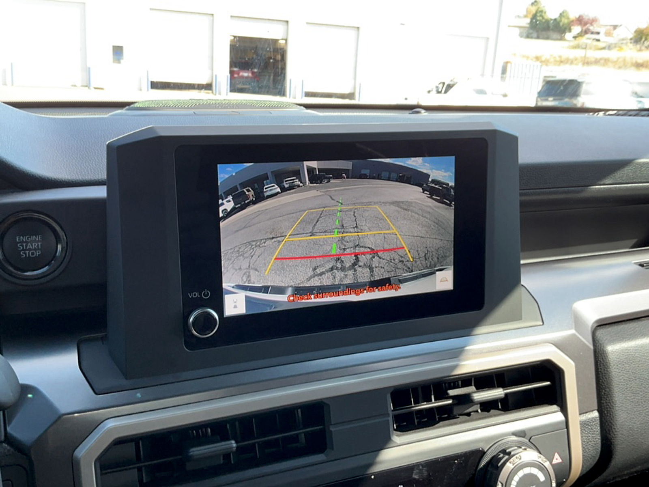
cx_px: 324
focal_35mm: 30
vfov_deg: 46.8
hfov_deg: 60.0
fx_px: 562
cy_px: 244
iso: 20
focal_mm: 3
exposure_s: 1/60
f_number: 1.8
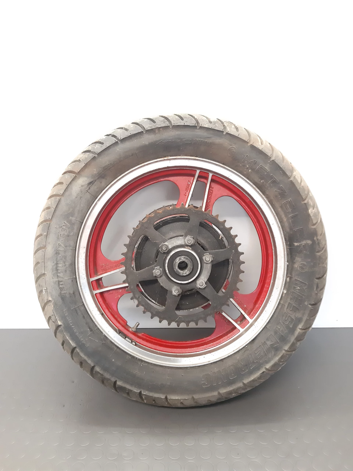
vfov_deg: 65.3
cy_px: 236
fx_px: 367
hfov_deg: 51.4
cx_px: 176
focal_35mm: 27
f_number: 1.7
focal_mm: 3.93
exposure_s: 1/33
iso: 400
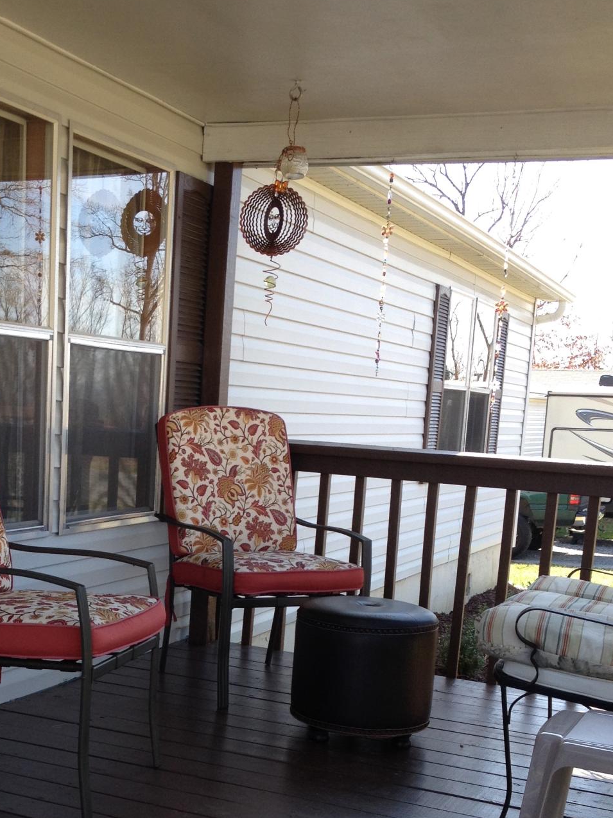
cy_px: 613
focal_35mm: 55
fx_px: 1298
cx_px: 185
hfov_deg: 26.4
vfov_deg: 34.2
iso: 50
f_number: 2.4
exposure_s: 1/253
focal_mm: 4.28
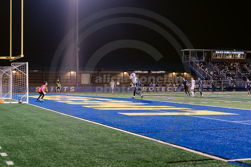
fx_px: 432
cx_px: 126
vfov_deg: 21.9
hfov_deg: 32.4
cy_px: 84
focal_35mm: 62
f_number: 4
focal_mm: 62
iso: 2500
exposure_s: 1/160
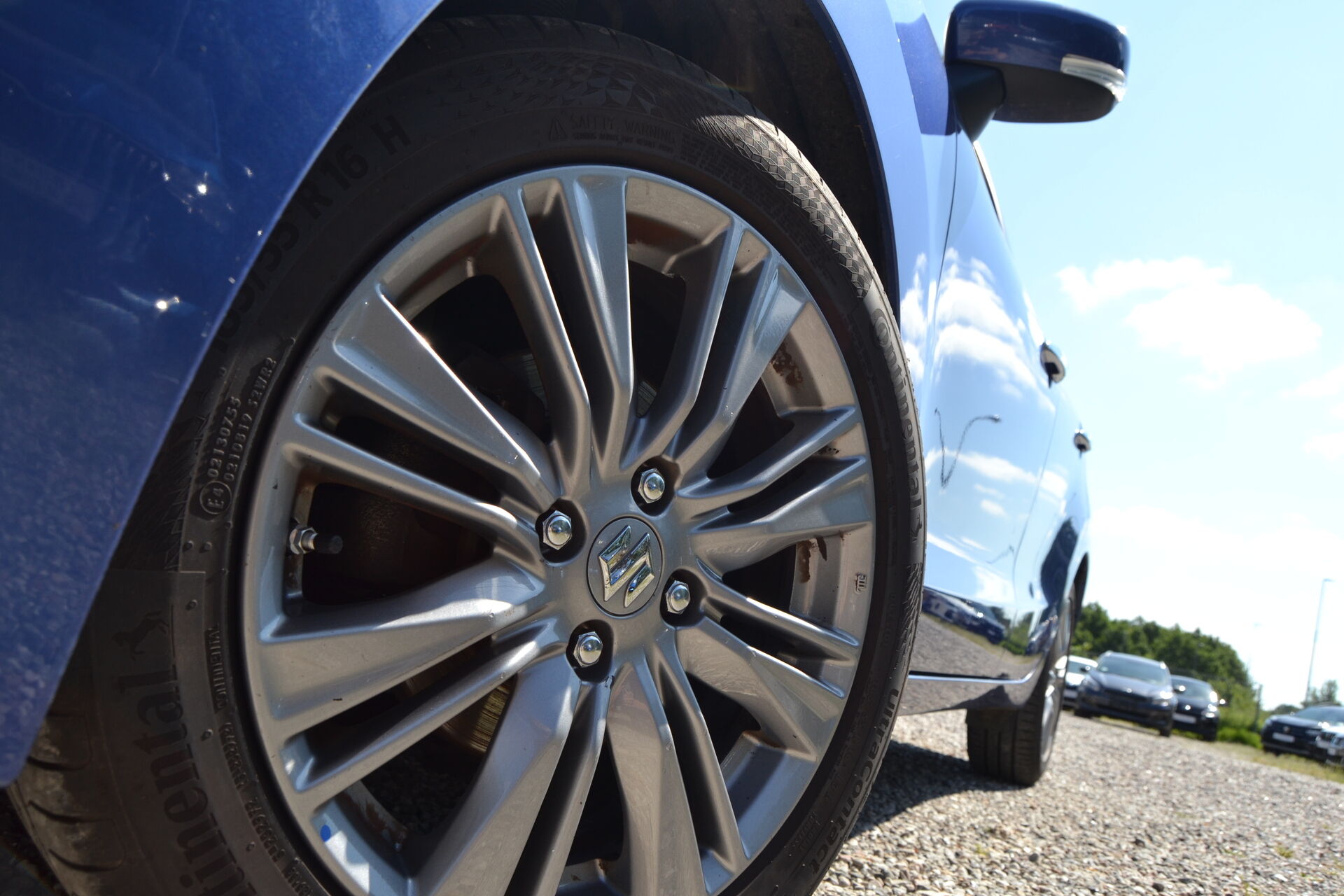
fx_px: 1008
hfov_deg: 67.4
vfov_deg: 47.9
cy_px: 448
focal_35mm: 27
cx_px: 672
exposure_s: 1/200
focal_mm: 18
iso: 100
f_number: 7.1
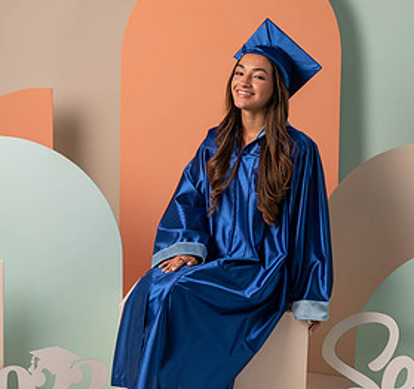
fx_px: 801
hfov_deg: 29.0
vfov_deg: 27.3
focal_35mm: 61
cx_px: 231
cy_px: 182
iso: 125
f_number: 5
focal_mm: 28
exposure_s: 1/125
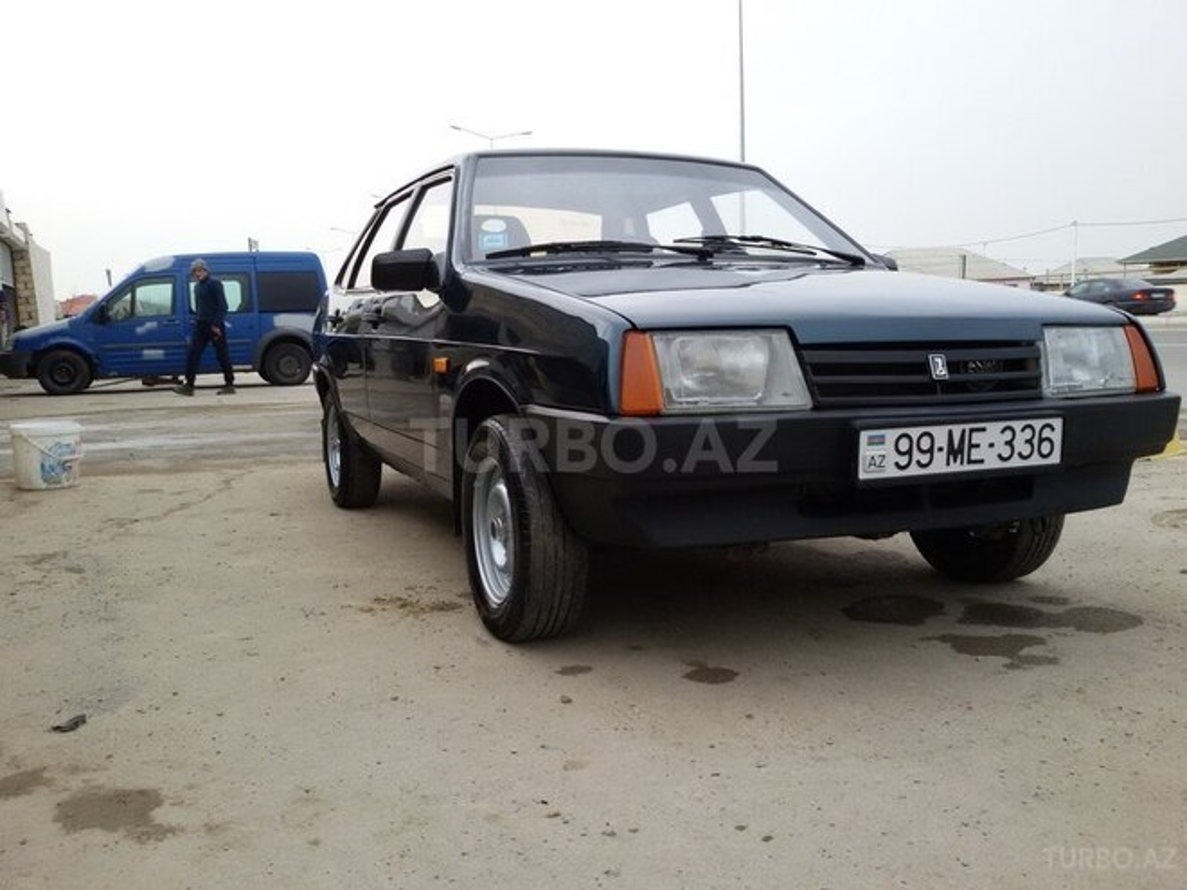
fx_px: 1063
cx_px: 594
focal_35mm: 31
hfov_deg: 58.4
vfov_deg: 45.4
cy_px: 445
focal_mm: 2.93
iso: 64
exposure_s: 1/100
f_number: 2.4
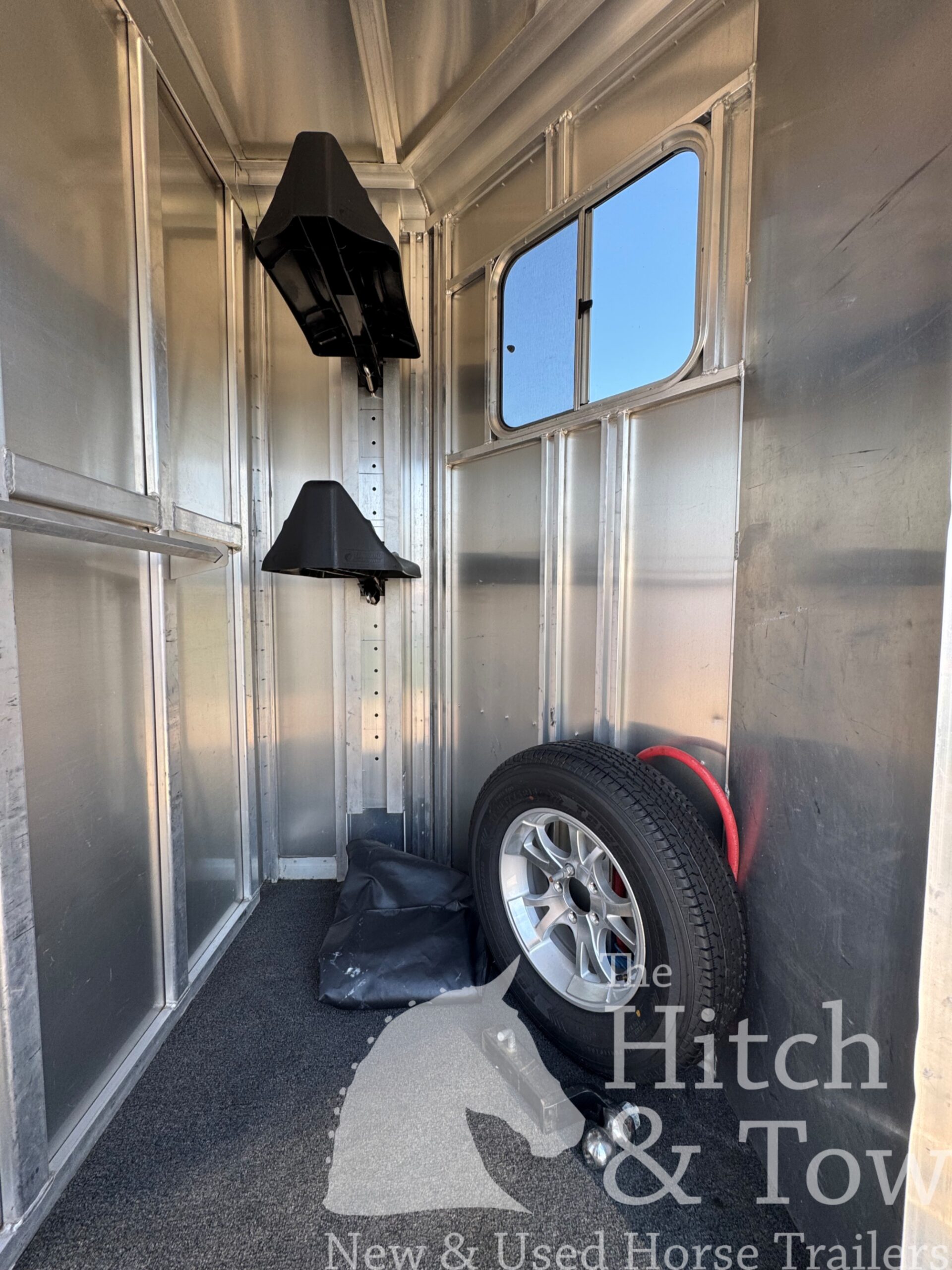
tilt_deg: -4.4
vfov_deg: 102.1
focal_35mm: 14
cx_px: 476
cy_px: 635
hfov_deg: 85.7
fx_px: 513
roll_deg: -0.5
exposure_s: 1/99
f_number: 2.2
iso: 40
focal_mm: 2.22
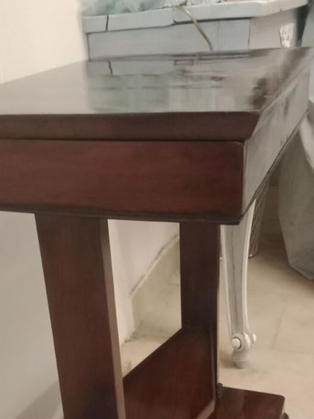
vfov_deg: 36.1
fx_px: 629
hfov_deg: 27.9
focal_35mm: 52
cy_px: 308
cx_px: 116
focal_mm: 3.54
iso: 1244
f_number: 2
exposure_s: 1/25
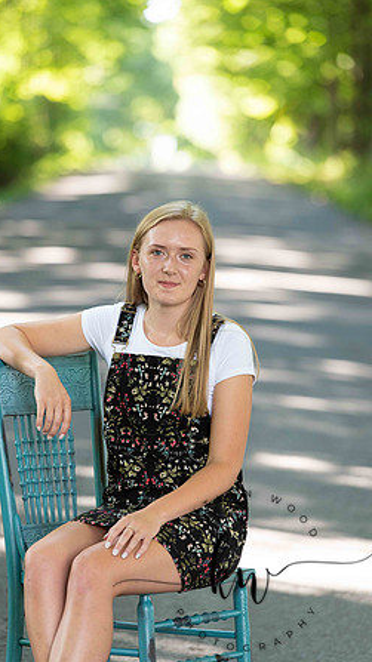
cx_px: 156
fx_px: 3336
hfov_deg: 6.4
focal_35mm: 190
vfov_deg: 11.3
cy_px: 332
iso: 640
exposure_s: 1/200
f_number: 3.5
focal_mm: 180
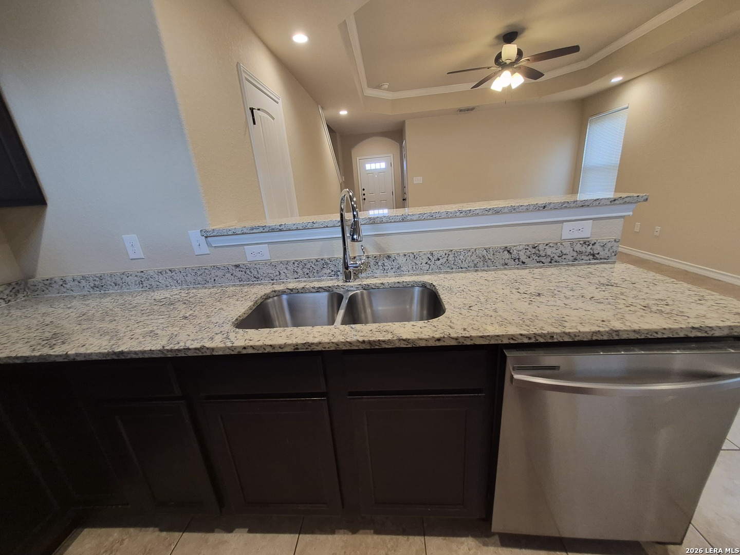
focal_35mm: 13
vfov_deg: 89.9
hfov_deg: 106.2
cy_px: 278
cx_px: 370
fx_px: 278
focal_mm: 1.74
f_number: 2.2
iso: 320
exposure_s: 1/60
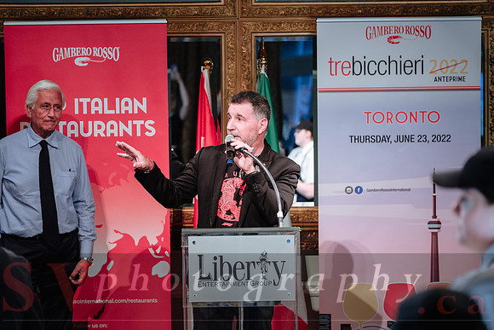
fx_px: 2275
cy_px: 165
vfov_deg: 8.3
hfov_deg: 12.4
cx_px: 247
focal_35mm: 166
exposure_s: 1/125
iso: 1600
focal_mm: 106
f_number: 2.8
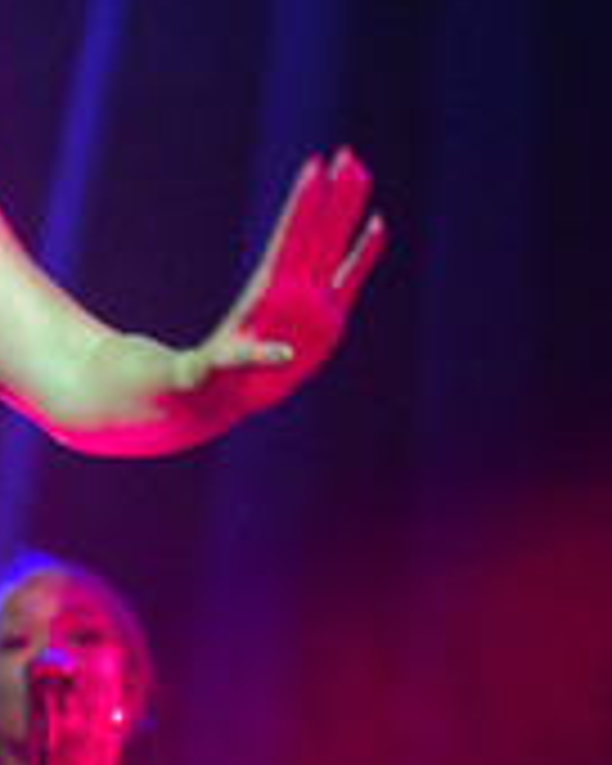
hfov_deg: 7.8
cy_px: 387
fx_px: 4392
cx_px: -340
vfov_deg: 10.0
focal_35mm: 194
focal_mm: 78
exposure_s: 1/125
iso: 1600
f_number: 2.8
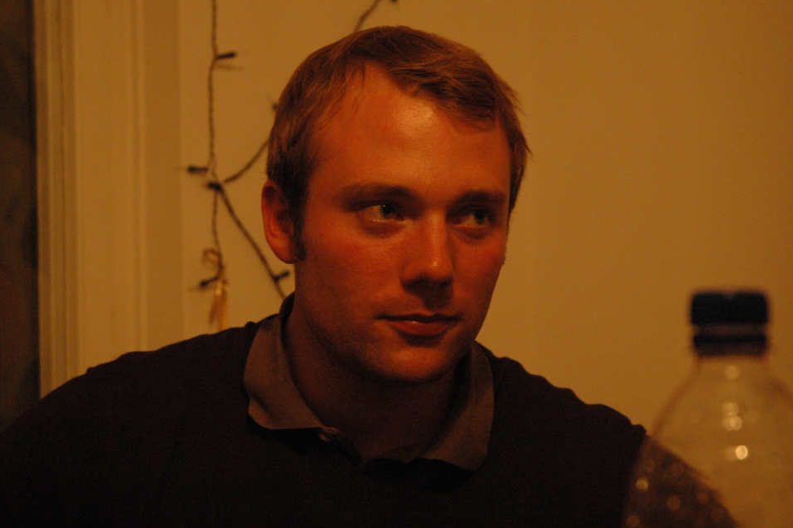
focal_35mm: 87
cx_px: 389
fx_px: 1905
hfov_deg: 23.5
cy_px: 255
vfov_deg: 15.8
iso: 1600
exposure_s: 1/15
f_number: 4.5
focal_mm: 55
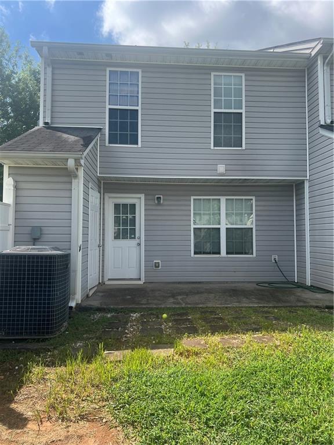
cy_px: 222
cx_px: 167
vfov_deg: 67.3
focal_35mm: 26
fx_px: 334
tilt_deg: +3.1
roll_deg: +0.3
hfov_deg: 53.1
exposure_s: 1/2208
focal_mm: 5.7
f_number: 1.5
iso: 50
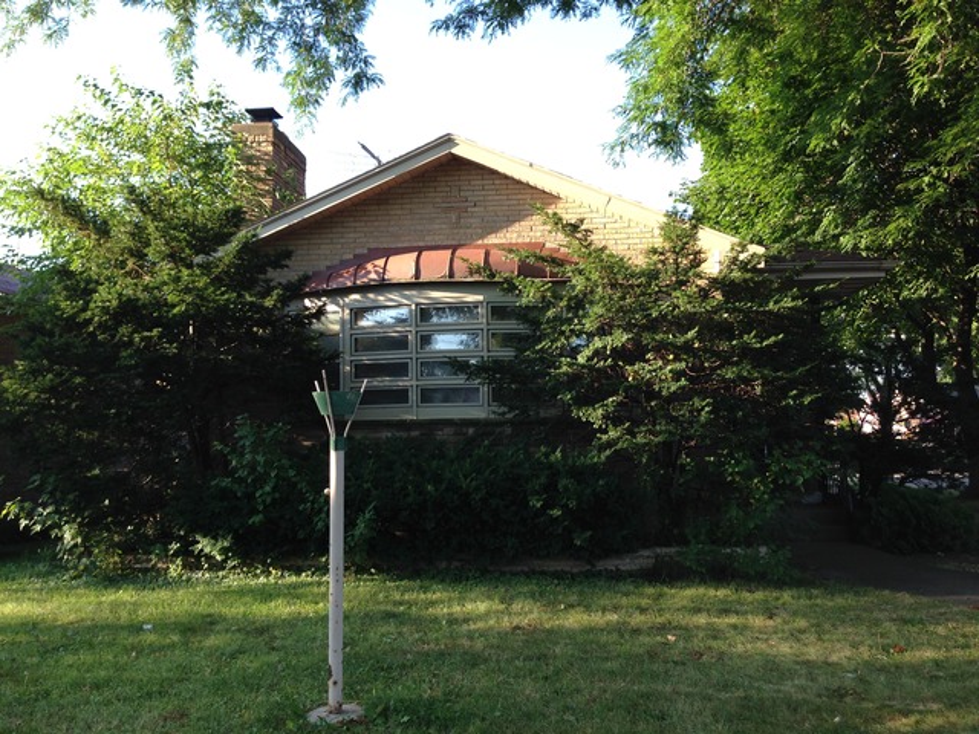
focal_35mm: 33
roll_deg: +0.3
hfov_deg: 55.4
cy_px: 367
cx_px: 490
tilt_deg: +2.8
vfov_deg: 42.9
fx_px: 933
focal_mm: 4.12
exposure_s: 1/174
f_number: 2.4
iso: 50
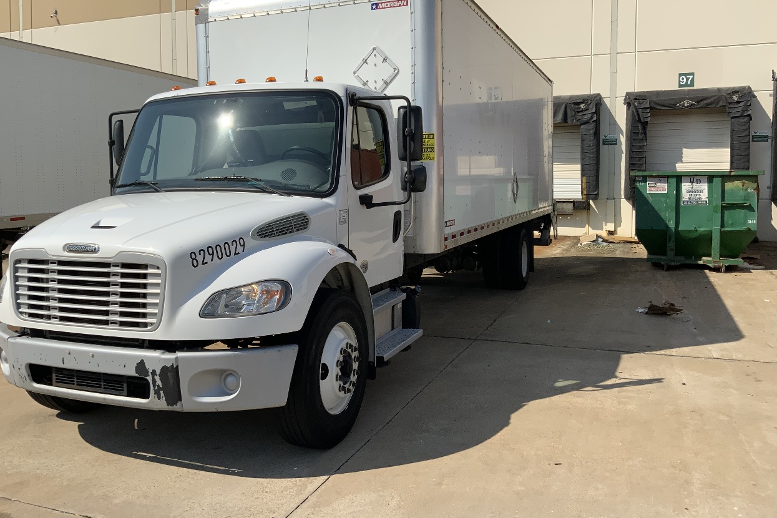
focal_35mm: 31
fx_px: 669
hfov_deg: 60.3
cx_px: 382
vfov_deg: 42.2
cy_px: 219
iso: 20
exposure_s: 1/3534
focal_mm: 3
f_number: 1.8
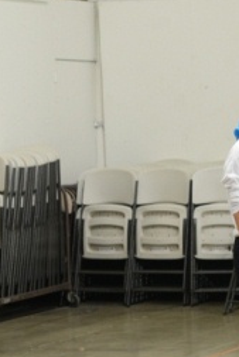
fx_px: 1959
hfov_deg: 6.9
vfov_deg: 10.4
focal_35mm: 197
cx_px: 268
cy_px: 179
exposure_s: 1/60
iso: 1250
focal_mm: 85
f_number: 3.5
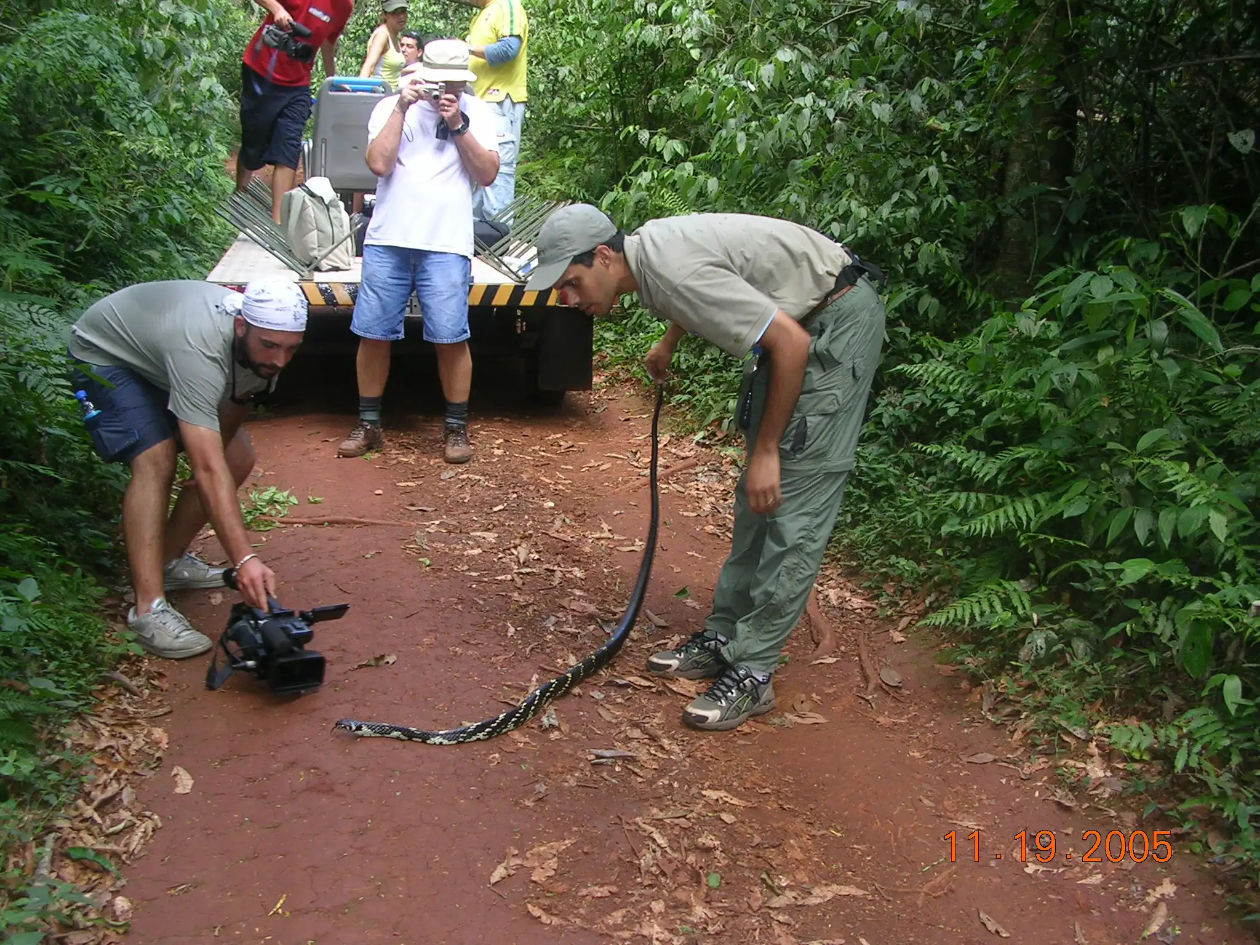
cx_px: 630
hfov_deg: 45.8
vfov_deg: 35.1
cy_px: 472
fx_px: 1492
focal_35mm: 41
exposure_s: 1/30
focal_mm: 6.2
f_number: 2.9
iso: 52
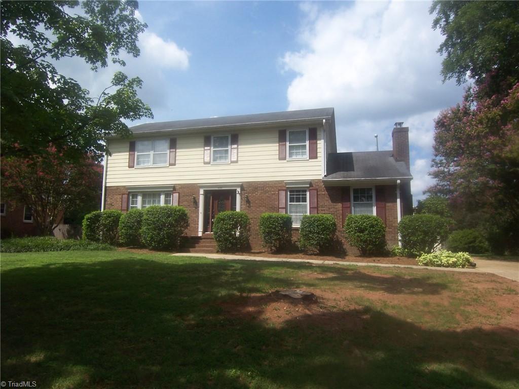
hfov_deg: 73.9
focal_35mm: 23
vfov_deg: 58.9
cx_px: 260
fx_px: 345
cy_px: 194
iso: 64
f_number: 5.6
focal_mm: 3.8
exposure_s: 1/320
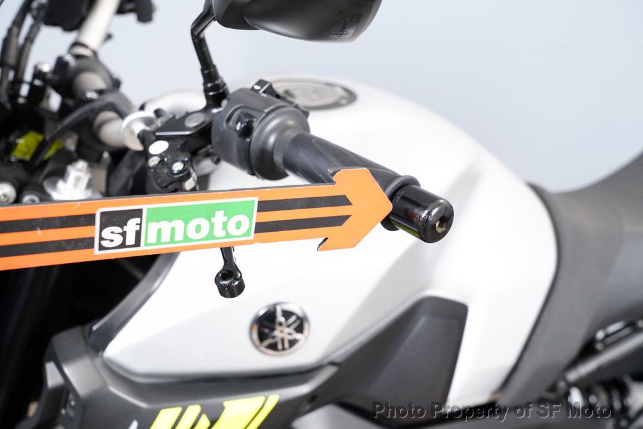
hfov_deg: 40.3
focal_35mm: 49
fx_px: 875
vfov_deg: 27.5
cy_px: 214
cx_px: 322
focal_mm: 49
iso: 5000
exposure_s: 1/80
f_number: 7.1
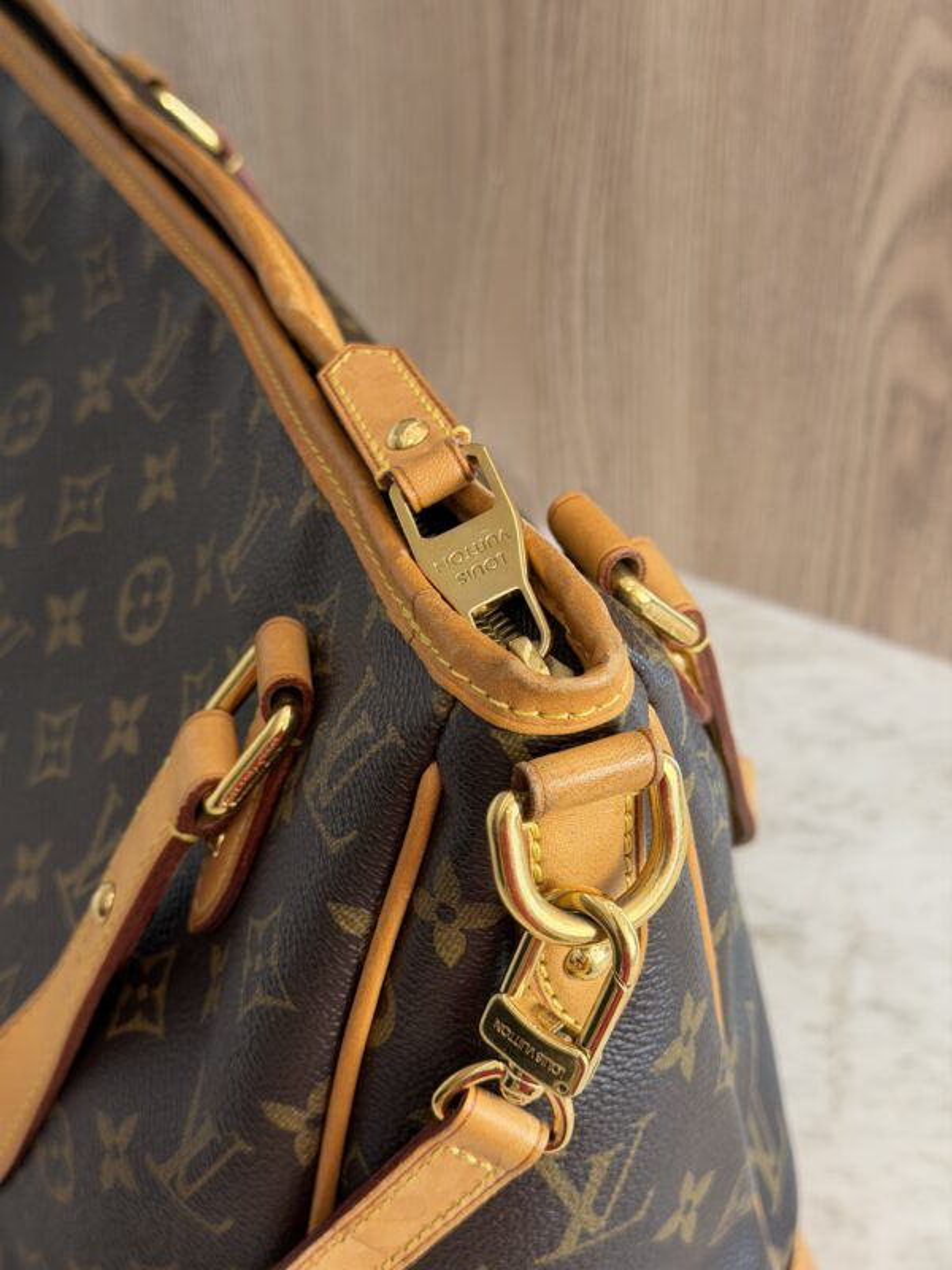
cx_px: 476
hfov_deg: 30.3
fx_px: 1760
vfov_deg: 39.7
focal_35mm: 48
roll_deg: +0.6
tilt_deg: -38.3
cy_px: 635
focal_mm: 6.76
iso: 80
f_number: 1.78
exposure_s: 1/60
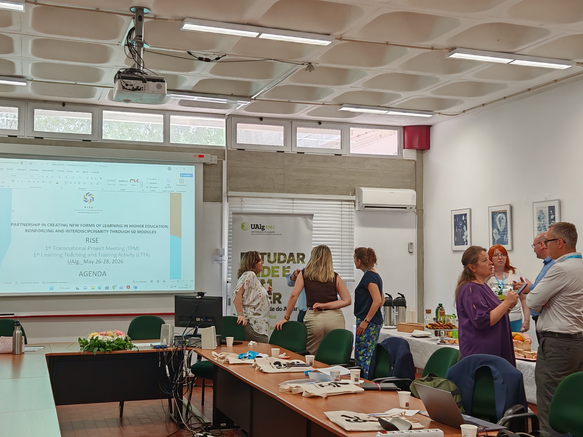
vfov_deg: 32.9
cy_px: 216
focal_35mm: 44
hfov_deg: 42.9
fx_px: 741
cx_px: 290
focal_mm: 6.67
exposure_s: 1/100
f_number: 1.9
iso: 100
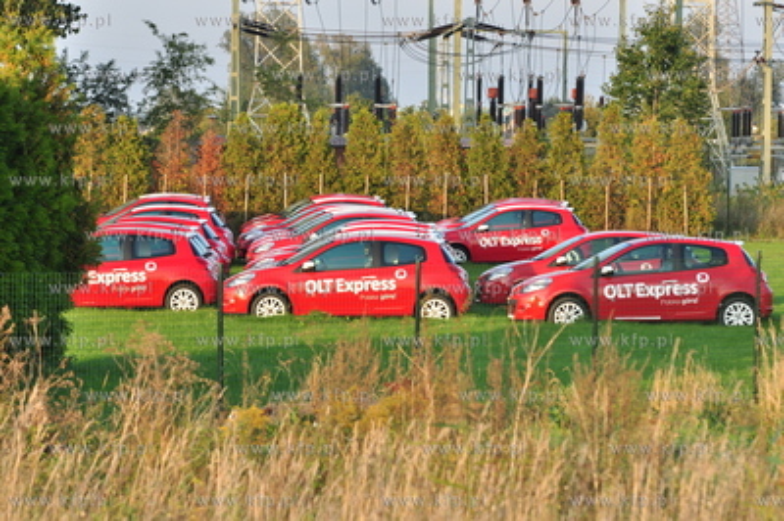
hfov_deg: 12.2
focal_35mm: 168
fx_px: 3656
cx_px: 392
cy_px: 260
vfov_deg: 8.2
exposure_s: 1/400
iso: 200
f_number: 5
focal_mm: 112
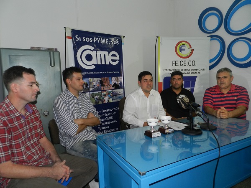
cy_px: 94
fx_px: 167
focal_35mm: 23
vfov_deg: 58.9
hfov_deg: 73.9
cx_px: 126
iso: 200
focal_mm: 4
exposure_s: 1/30
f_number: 3.4
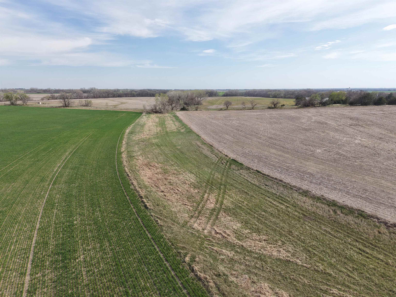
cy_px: 148
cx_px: 198
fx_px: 275
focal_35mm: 24
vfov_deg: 56.8
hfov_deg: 71.6
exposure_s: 1/4000
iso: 210
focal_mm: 8.67
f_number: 1.8
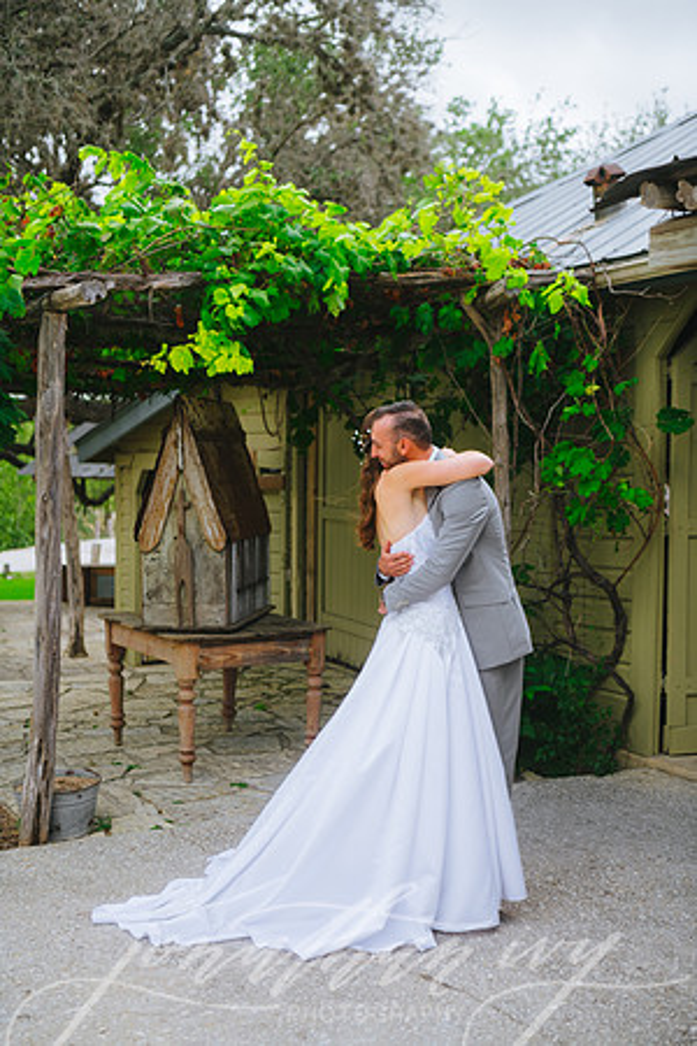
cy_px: 523
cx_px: 348
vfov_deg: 41.1
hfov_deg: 28.1
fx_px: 1394
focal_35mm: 48
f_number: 2.8
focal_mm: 48
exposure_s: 1/800
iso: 200
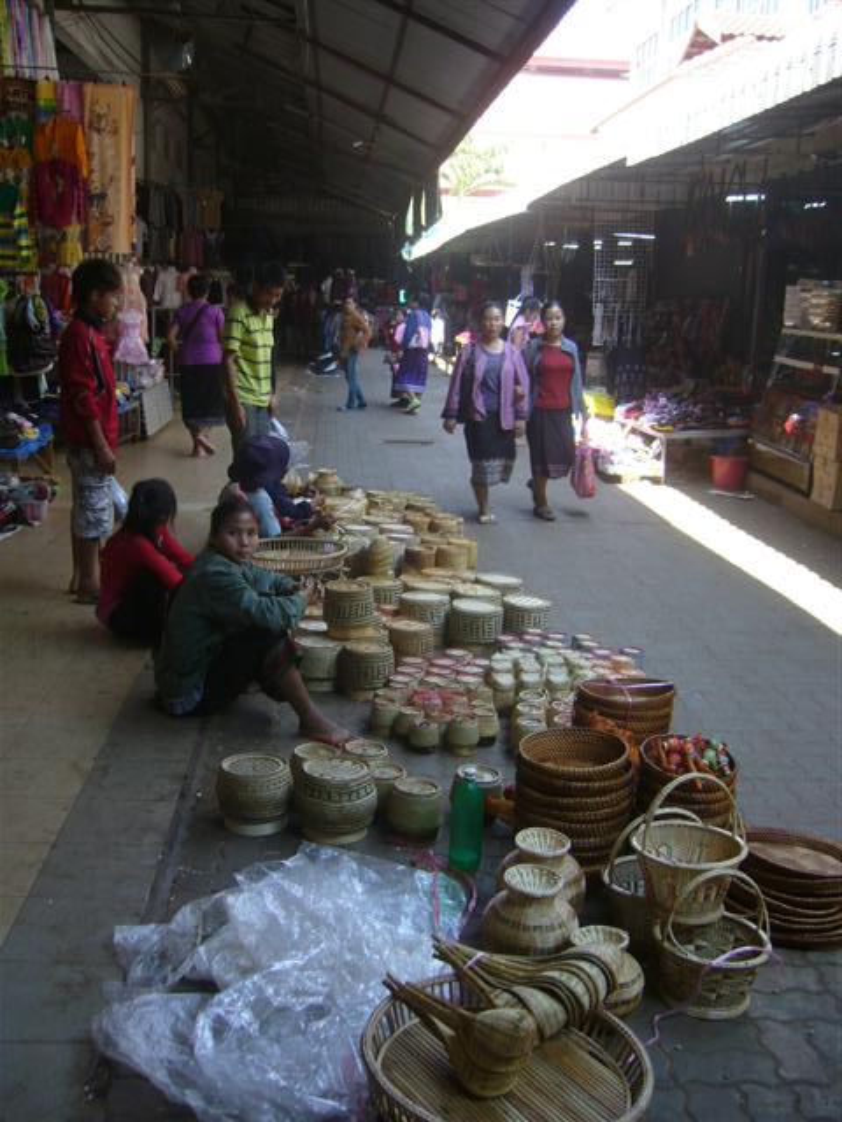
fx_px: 1135
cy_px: 561
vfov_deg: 52.6
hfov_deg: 40.7
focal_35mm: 35
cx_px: 421
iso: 80
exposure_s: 1/60
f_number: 2.8
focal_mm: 5.8
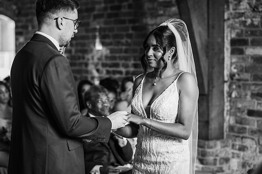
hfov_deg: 22.6
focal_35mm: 90
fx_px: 655
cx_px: 132
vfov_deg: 15.2
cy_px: 84
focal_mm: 85
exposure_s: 1/200
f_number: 2.5
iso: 1250
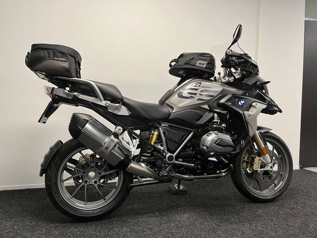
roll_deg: +0.0
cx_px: 158
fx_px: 238
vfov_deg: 53.1
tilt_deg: -2.2
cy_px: 119
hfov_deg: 67.3
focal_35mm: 26
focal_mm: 5.1
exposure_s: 1/50
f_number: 1.6
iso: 100
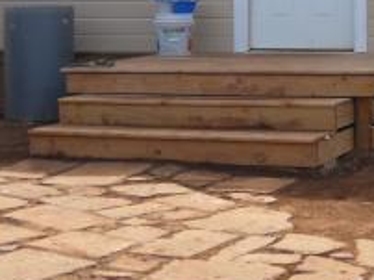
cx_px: 298
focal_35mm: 118
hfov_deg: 16.6
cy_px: -61
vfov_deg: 12.2
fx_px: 1273
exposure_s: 1/161
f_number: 5.5
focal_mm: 6.72
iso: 64
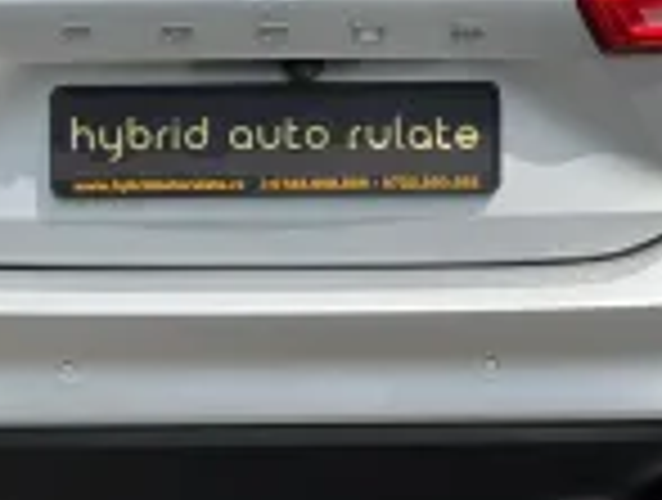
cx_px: 252
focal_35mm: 127
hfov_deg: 15.5
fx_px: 2435
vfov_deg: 11.7
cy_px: 131
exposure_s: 1/3636
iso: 50
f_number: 1.6
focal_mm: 5.96
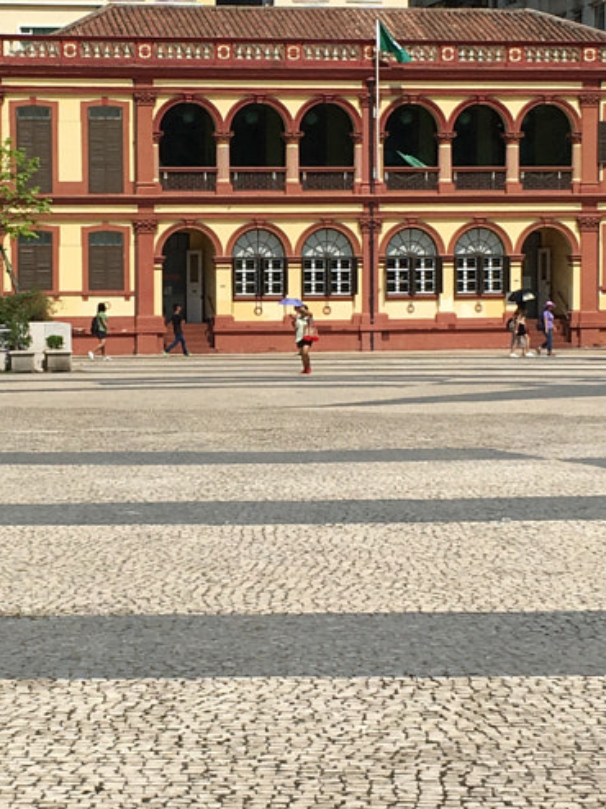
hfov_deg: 15.6
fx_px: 2196
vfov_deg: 20.9
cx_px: 133
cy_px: 393
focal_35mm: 94
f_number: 2.2
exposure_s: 1/2959
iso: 25
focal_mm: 4.15
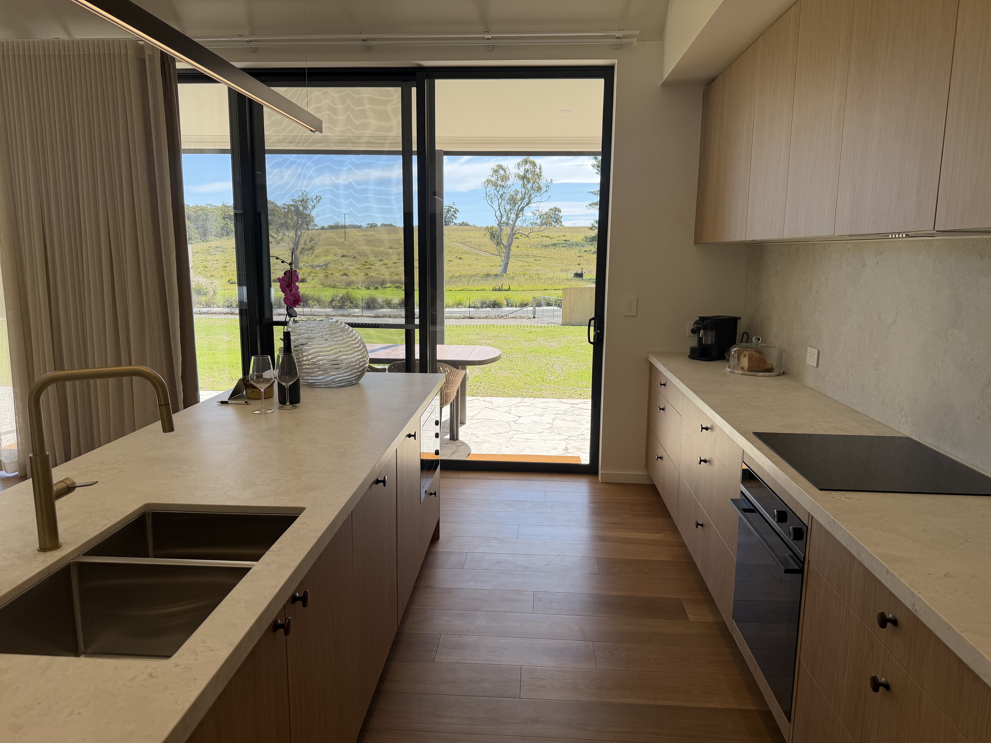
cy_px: 372
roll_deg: -0.1
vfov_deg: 56.8
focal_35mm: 24
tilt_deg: -9.8
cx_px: 496
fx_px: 687
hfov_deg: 71.6
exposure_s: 1/1553
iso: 100
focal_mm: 6.76
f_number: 1.78
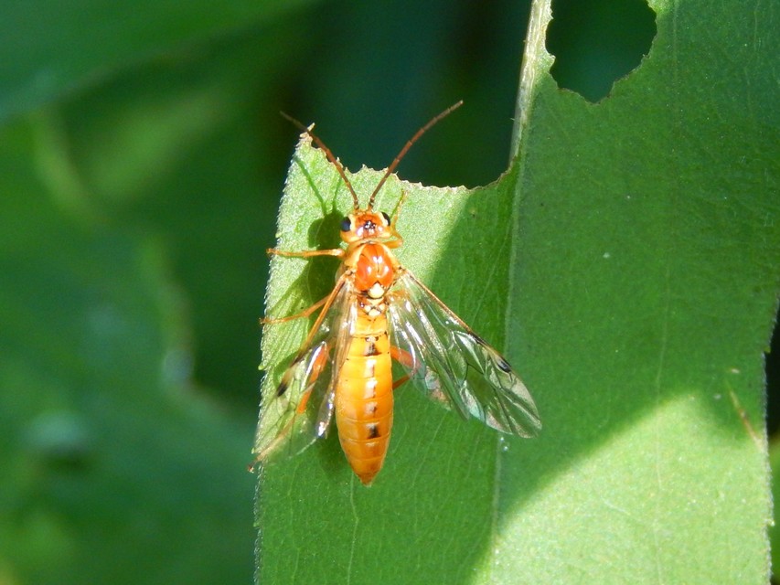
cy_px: 292
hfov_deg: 14.0
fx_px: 3178
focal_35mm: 141
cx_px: 390
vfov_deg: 10.5
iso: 360
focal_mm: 25.3
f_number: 4.9
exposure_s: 1/250
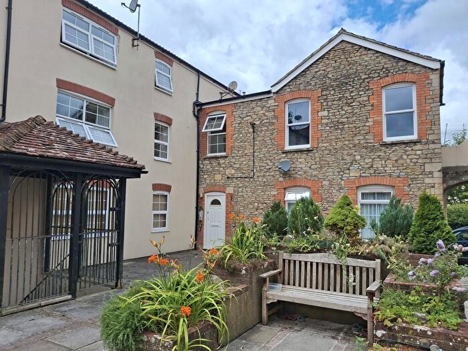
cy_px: 176
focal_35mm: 25
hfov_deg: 69.4
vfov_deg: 54.9
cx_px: 234
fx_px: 338
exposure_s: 1/2639
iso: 32
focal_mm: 4.69
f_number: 1.8
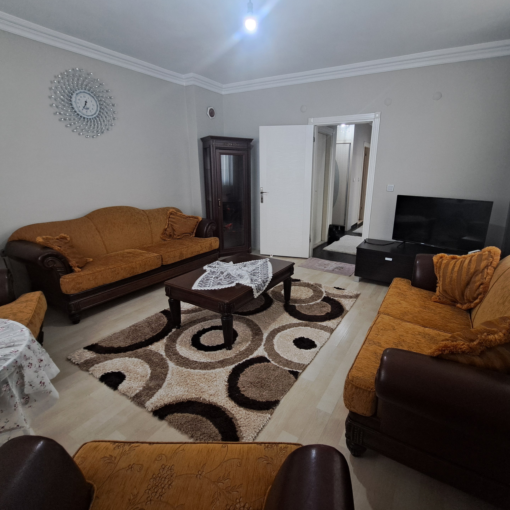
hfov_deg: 87.0
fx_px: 267
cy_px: 256
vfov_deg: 87.4
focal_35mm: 16
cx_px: 287
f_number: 2.2
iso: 160
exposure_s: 1/50
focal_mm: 1.74
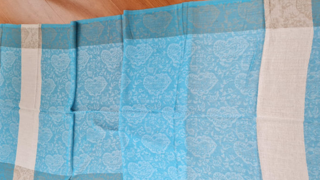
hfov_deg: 66.1
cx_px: 161
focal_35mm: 29
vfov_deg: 39.9
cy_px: 115
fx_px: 246
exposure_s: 1/40
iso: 250
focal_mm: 5.4
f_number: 1.8
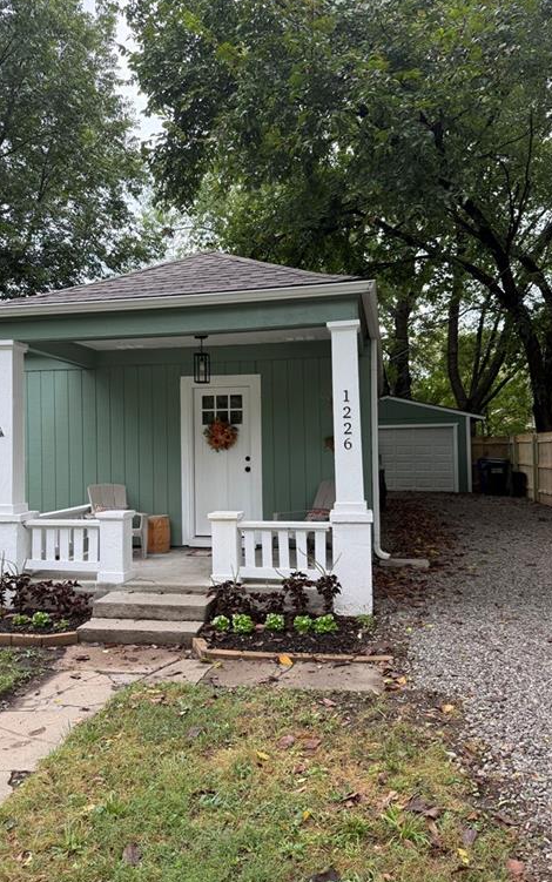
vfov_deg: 70.4
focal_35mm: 26
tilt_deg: -0.1
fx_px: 625
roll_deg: +0.9
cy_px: 436
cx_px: 237
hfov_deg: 47.5
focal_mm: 6.76
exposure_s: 1/547
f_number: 1.78
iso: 100
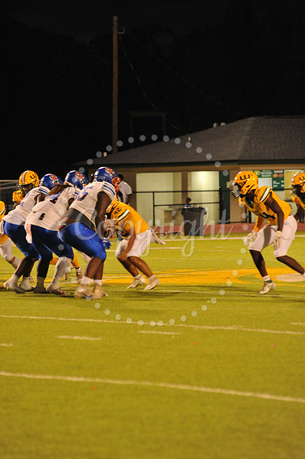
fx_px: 2545
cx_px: 152
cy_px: 230
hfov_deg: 6.9
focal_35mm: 200
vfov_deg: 10.3
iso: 3200
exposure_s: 1/160
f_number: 5
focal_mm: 200
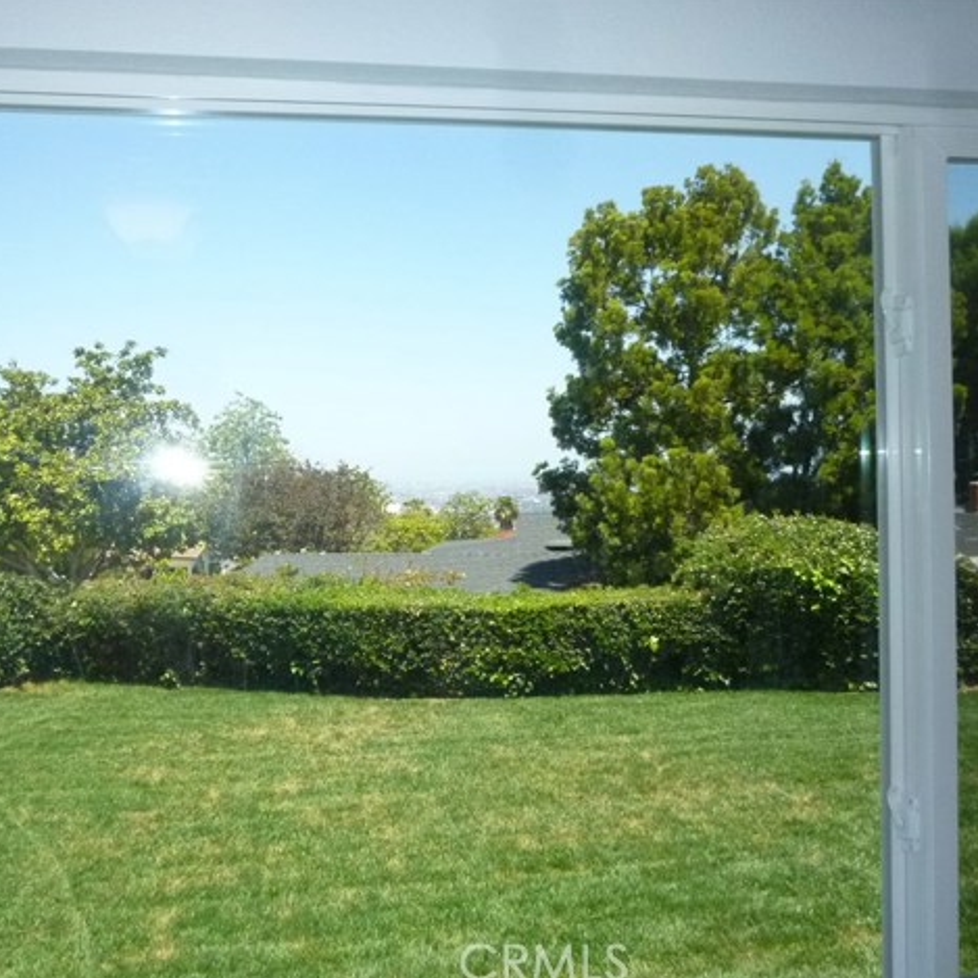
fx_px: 1119
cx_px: 386
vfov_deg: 47.2
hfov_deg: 46.9
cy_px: 492
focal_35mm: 35
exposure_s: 1/800
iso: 400
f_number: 5
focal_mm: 5.2
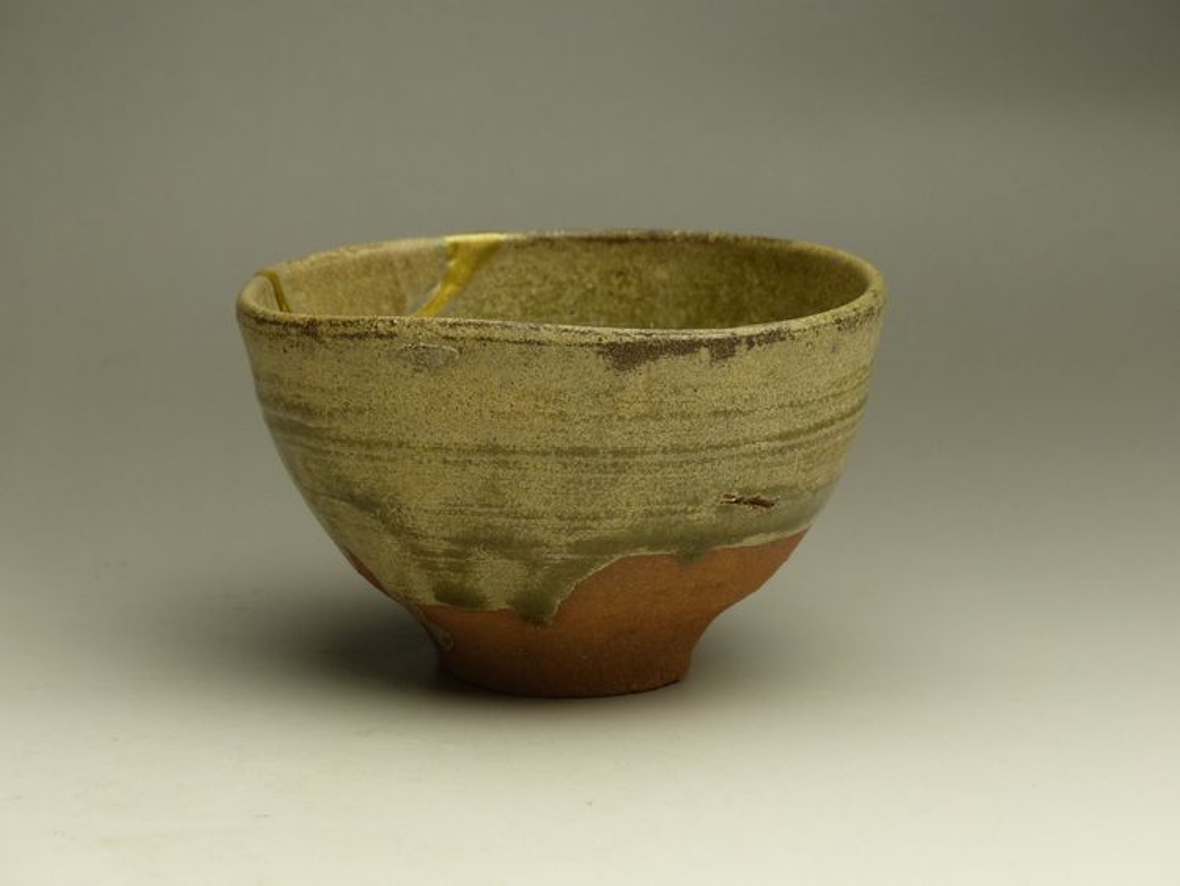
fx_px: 4126
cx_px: 590
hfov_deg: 16.3
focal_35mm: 121
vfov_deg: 12.3
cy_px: 443
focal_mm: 21.8
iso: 200
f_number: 4
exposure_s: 1/125
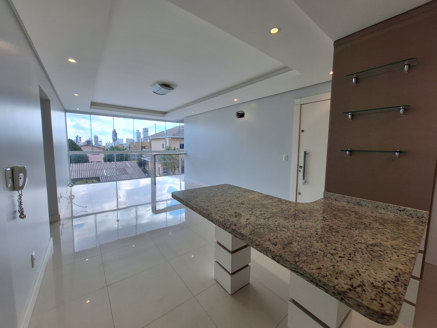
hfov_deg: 106.2
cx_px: 218
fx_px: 164
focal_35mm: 13
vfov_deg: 89.9
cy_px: 164
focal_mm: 1.74
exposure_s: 1/348
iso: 40
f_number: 2.2
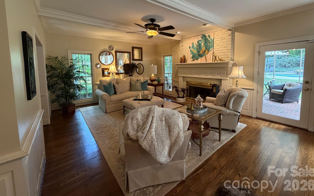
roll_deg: +1.4
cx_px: 158
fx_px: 128
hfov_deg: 101.5
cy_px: 77
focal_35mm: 15
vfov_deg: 73.9
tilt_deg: -3.8
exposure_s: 1/60
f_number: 2.2
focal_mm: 2.22
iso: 320
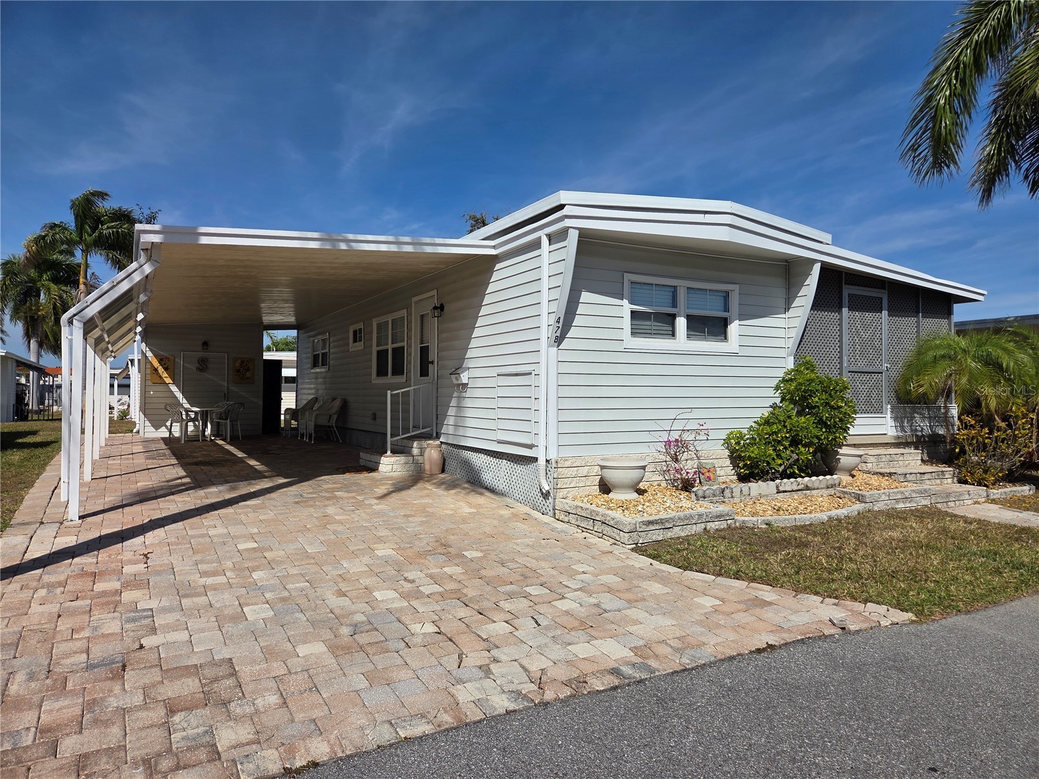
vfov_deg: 58.9
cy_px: 390
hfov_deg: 73.9
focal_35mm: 23
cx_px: 520
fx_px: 690
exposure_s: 1/7891
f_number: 1.8
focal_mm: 5.4
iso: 50
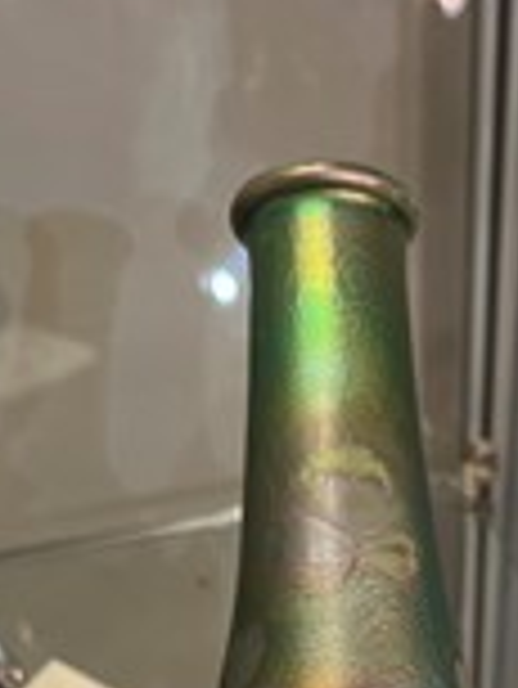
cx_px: 419
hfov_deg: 21.4
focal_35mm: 68
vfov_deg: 26.1
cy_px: 773
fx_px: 1355
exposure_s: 1/100
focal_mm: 5.1
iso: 80
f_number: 1.6
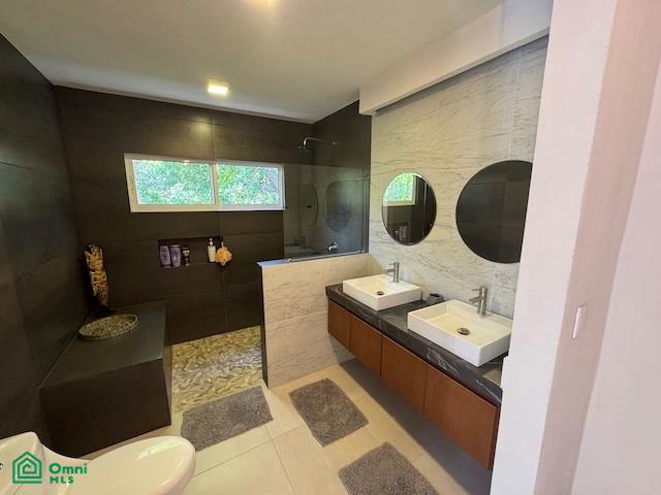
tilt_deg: -10.2
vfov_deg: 85.7
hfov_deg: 102.1
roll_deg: -0.4
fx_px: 267
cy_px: 248
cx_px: 330
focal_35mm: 14
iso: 320
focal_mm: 2.22
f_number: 2.2
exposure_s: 1/68
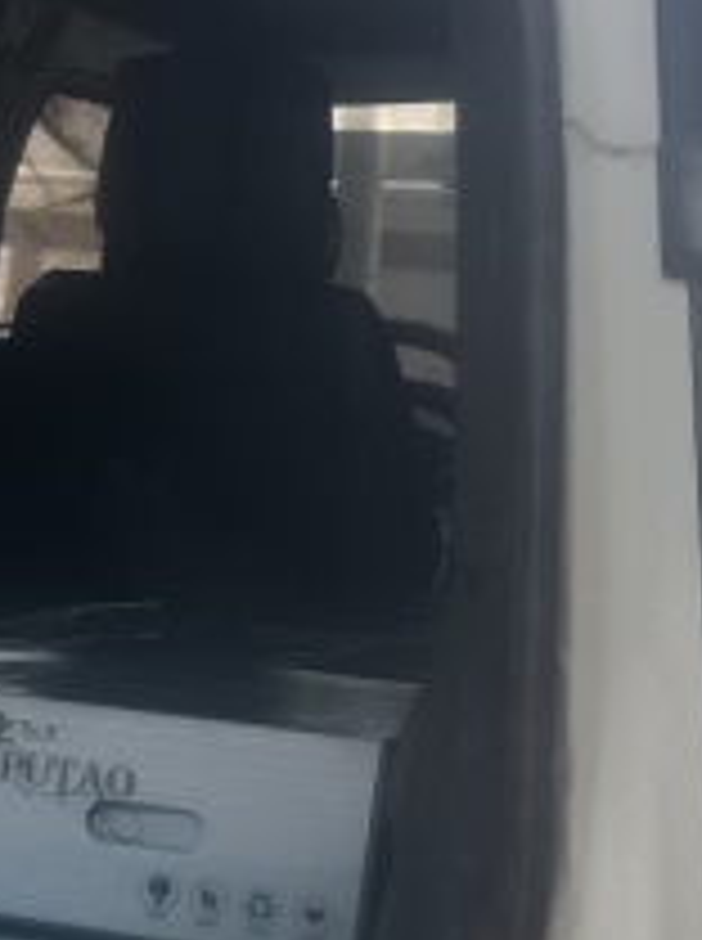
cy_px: 843
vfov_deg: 14.7
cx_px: -900
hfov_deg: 9.9
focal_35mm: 133
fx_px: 3607
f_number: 1.8
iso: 100
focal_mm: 3.96
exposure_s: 1/212
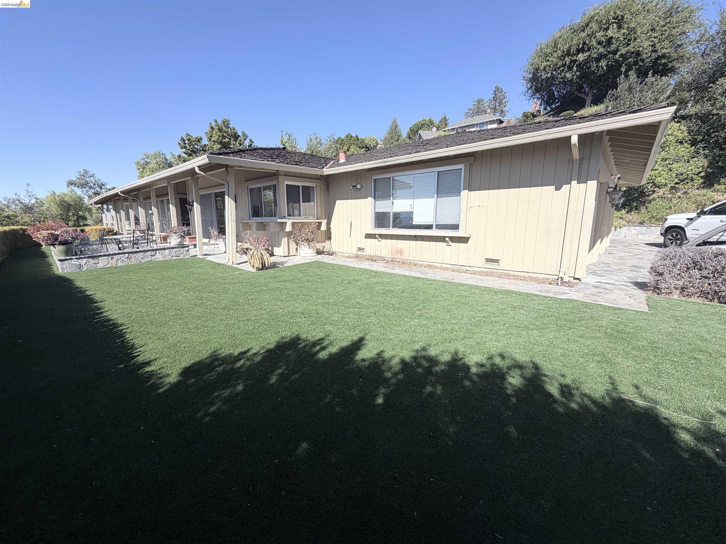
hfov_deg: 102.1
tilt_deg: -11.1
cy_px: 272
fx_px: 294
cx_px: 363
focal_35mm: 14
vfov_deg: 85.7
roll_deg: +1.0
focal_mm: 2.22
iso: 32
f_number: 2.2
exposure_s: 1/770
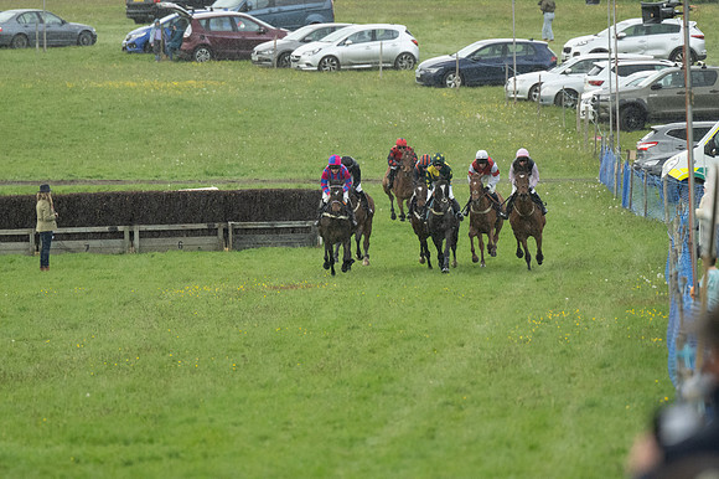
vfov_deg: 3.3
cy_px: 240
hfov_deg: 4.9
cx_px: 360
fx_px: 8383
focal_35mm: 420
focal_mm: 280
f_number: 4
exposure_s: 1/1000
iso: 2000
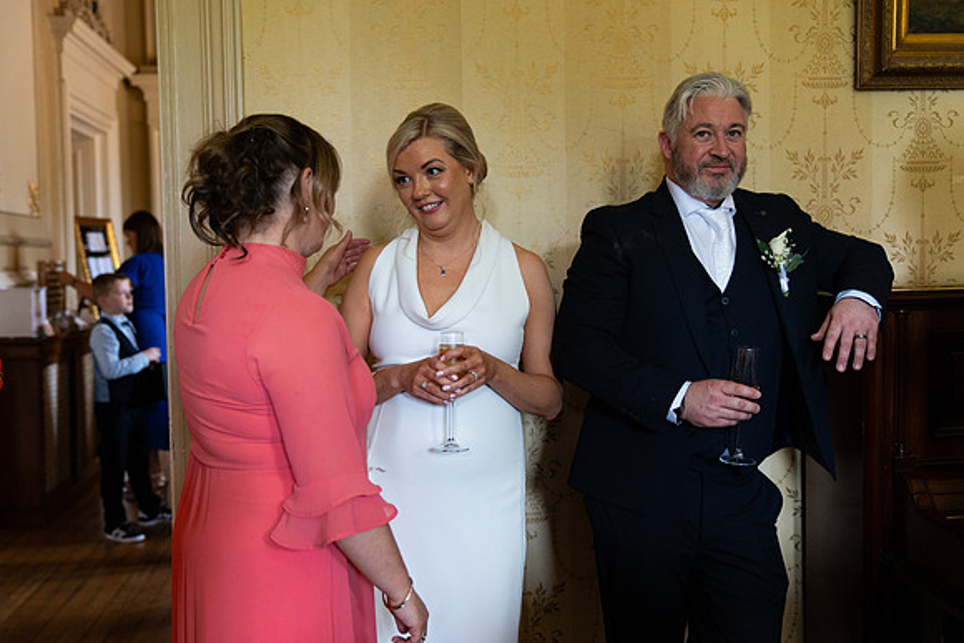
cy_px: 322
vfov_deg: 35.1
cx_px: 482
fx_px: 1018
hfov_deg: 50.7
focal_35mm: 38
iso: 2000
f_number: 2.8
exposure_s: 1/160
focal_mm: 38
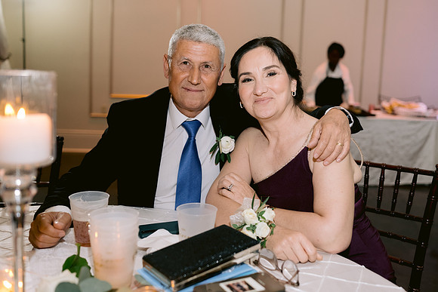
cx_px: 232
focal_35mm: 38
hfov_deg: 50.1
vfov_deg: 34.6
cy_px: 133
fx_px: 468
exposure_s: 1/125
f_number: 2.5
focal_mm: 35
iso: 1250
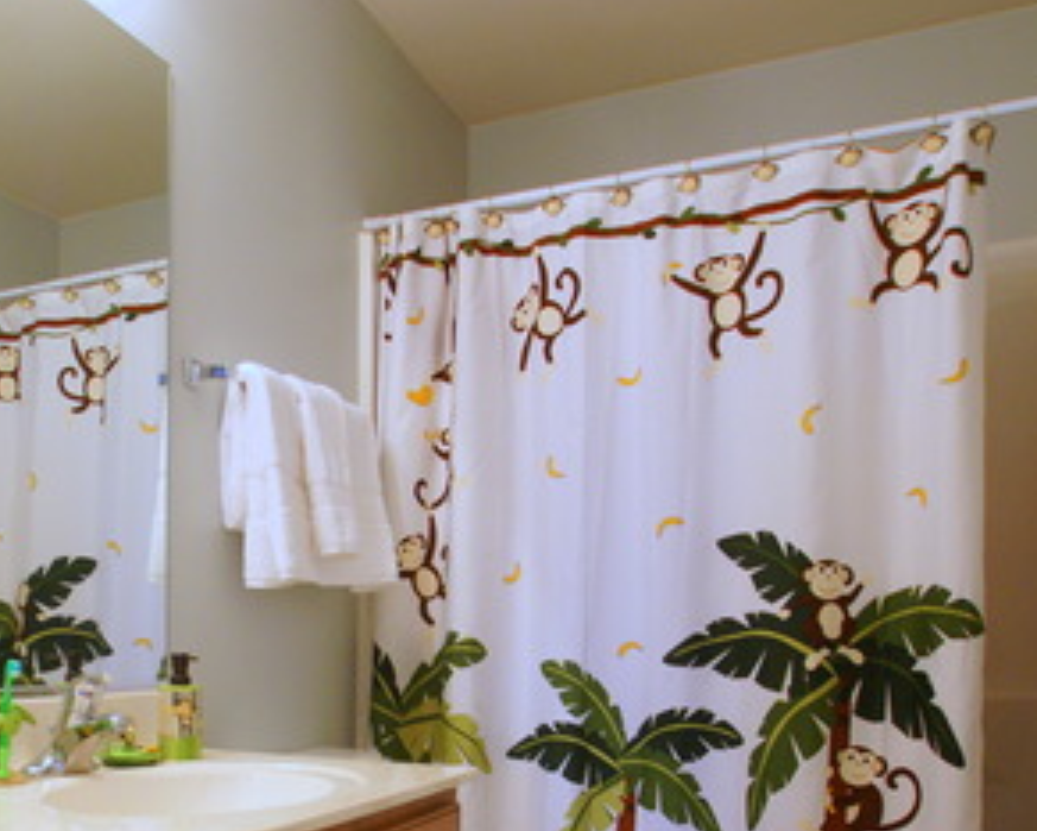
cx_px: 264
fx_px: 1045
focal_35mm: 34
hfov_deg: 50.7
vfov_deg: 40.7
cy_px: 713
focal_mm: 11
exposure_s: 1/30
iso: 200
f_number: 4.5
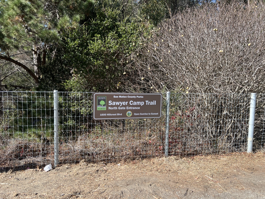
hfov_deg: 67.3
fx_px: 199
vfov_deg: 53.1
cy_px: 100
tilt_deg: -5.4
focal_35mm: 26
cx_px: 132
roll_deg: -0.8
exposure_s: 1/1412
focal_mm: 5.7
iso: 50
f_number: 1.5
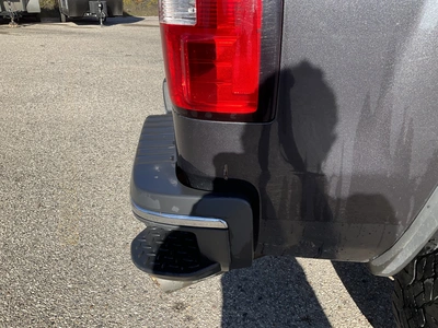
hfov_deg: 61.7
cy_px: 164
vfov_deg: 48.2
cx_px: 219
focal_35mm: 29
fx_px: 367
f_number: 1.8
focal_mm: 3
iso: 25
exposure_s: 1/978
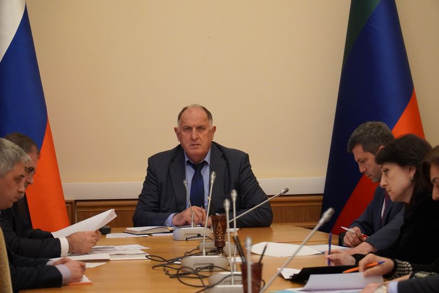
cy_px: 146
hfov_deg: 16.1
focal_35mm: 128
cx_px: 220
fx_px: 1554
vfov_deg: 10.7
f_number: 4
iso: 3200
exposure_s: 1/160
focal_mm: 85
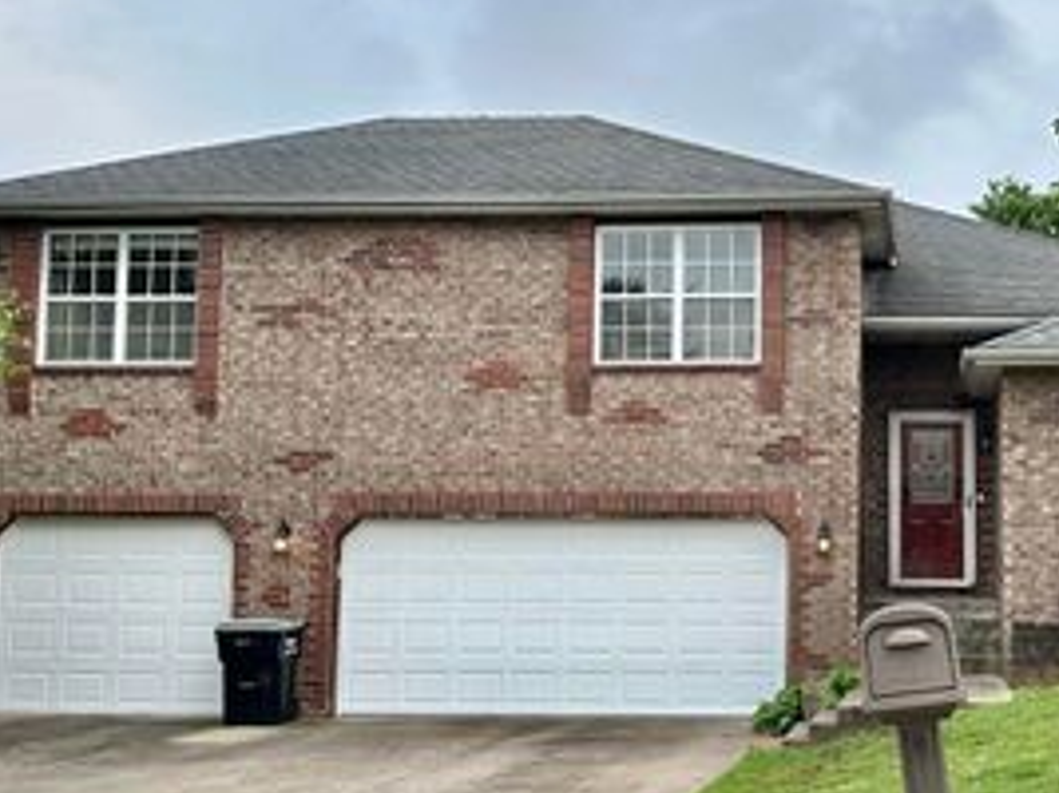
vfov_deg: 32.0
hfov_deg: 41.4
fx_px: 1376
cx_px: 730
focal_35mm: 45
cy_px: 311
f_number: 1.78
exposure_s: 1/1062
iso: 80
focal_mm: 6.86
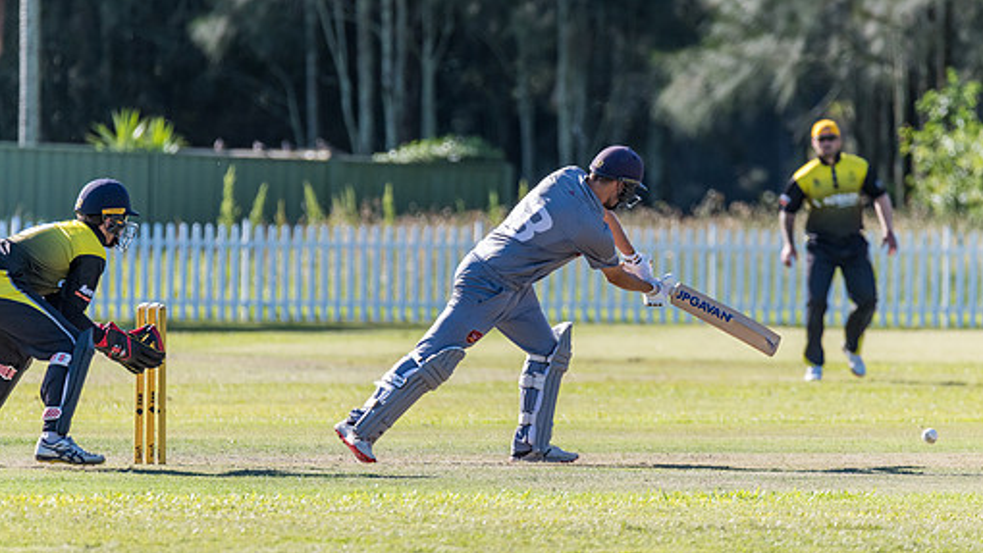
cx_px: 505
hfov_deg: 4.0
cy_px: 232
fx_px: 14155
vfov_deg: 2.2
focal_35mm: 543
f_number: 6
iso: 1000
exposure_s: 1/2000
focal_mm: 450
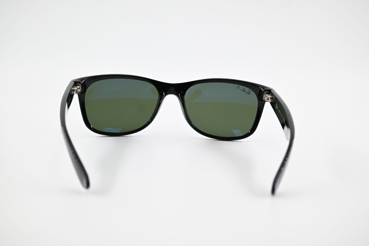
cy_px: 123
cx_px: 184
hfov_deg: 20.6
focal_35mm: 99
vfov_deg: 13.8
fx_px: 1015
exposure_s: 1/400
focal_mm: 66
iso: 400
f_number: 4.8
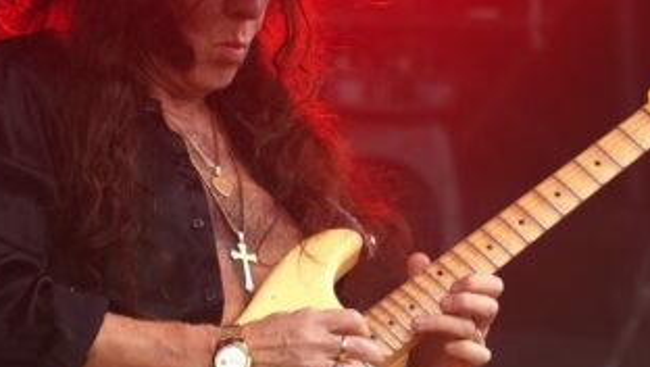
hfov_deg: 3.1
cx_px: 504
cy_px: 165
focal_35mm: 692
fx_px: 11940
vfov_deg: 1.8
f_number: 6.3
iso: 320
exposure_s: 1/320
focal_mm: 179
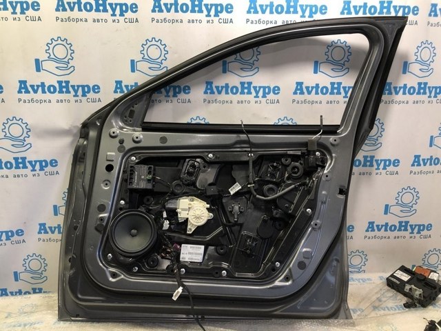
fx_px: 357
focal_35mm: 28
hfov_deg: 63.4
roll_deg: +0.3
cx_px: 220
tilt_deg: -14.3
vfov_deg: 49.7
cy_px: 166
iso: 32
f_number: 1.8
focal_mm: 4
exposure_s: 1/25
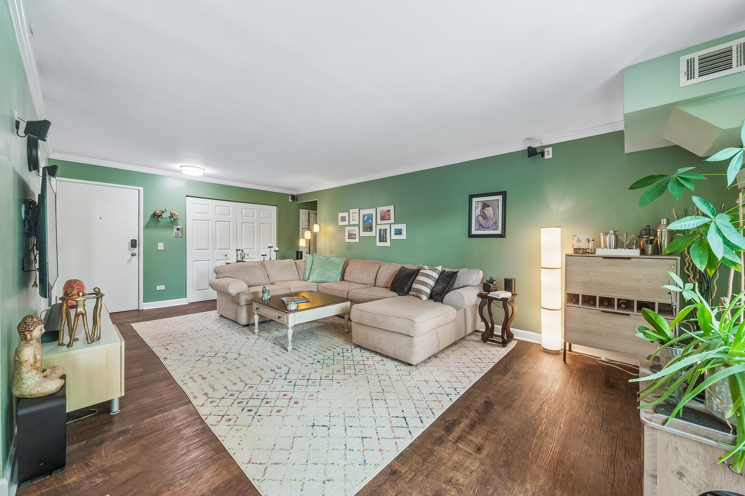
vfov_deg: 85.4
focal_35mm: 13
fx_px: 269
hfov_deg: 108.4
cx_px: 372
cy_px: 248
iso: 400
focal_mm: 13
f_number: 8
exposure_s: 1/25
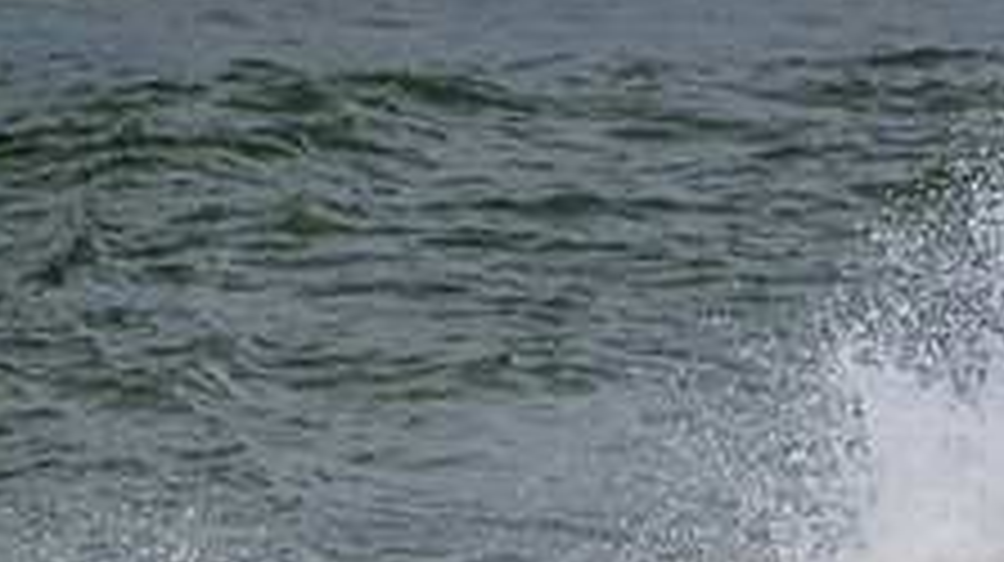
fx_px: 57988
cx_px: 1175
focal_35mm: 2180
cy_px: 699
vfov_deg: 0.6
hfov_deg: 1.0
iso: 450
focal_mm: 800
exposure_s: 1/2000
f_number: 11
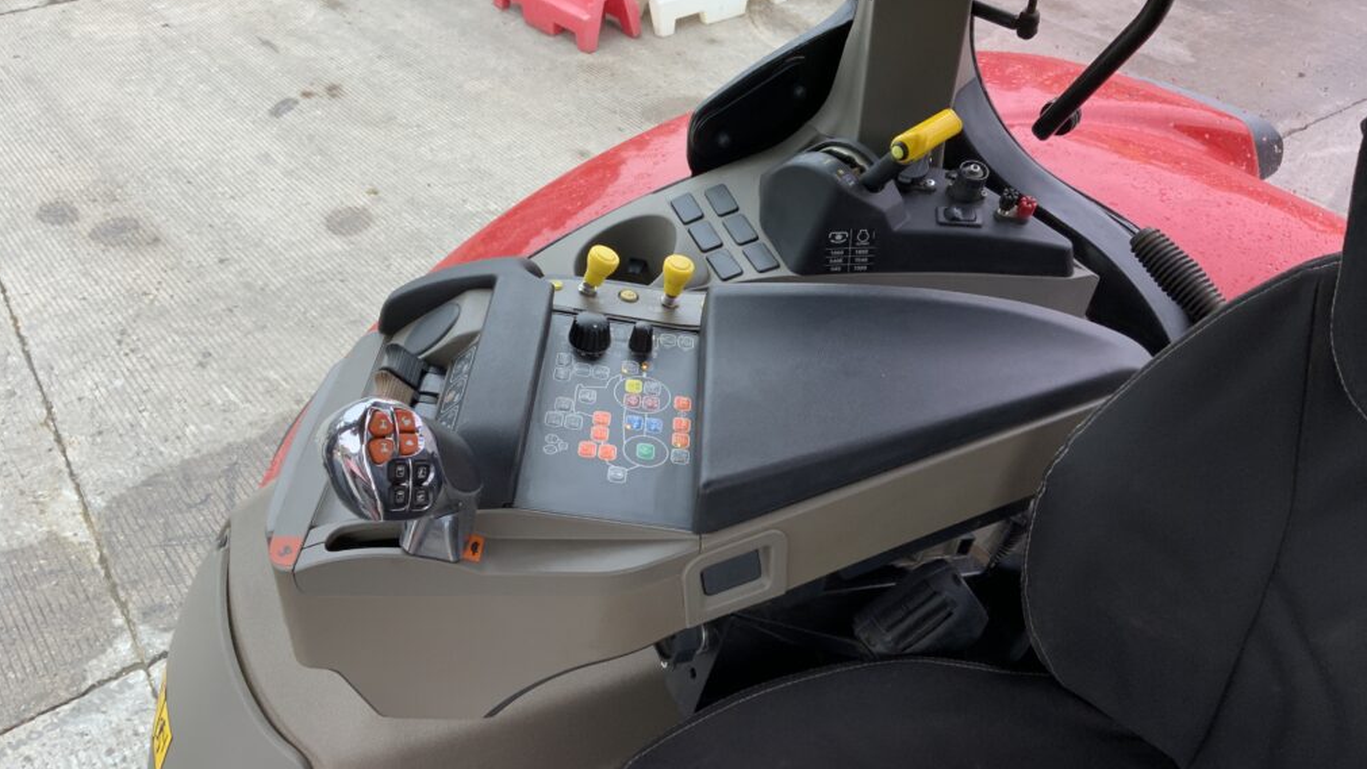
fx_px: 1160
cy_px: 380
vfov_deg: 36.7
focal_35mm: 32
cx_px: 686
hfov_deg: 61.0
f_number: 1.8
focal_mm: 3
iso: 25
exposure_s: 1/122
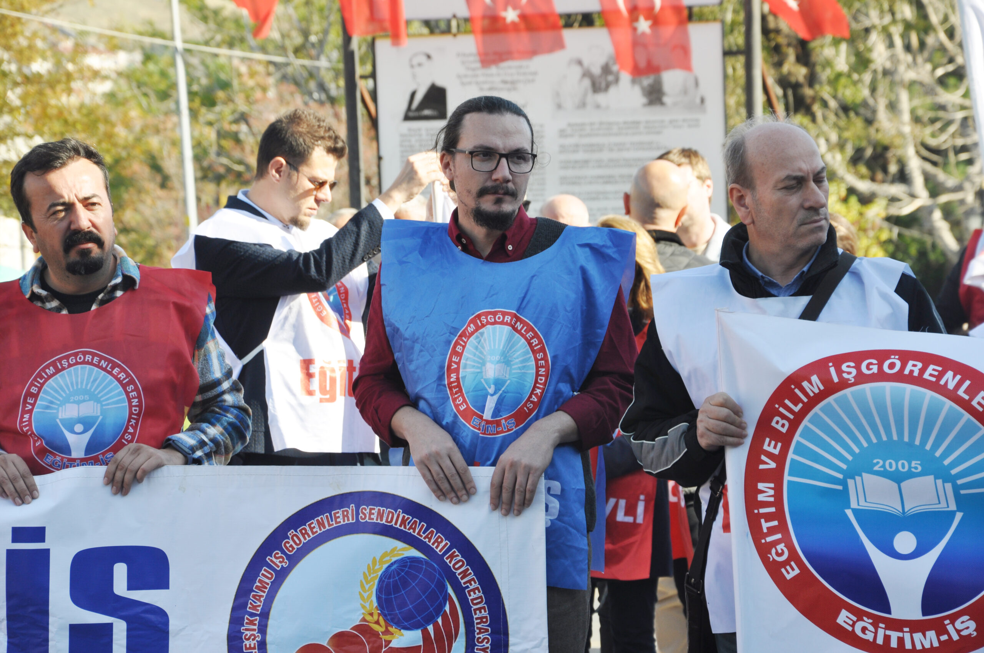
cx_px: 492
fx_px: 3767
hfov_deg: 14.9
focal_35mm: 138
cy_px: 326
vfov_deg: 9.9
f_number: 8
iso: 200
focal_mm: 92
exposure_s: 1/250
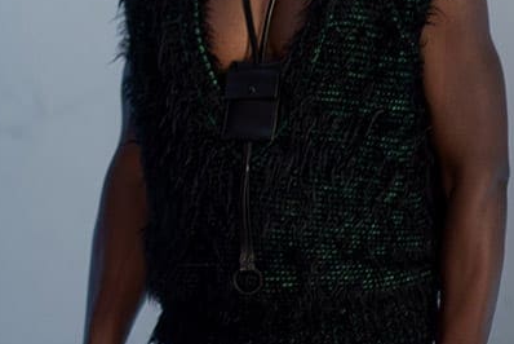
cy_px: -105
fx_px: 3200
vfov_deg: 6.1
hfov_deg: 9.1
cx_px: -55
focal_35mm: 224
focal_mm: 85
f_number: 2.8
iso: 640
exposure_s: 1/200
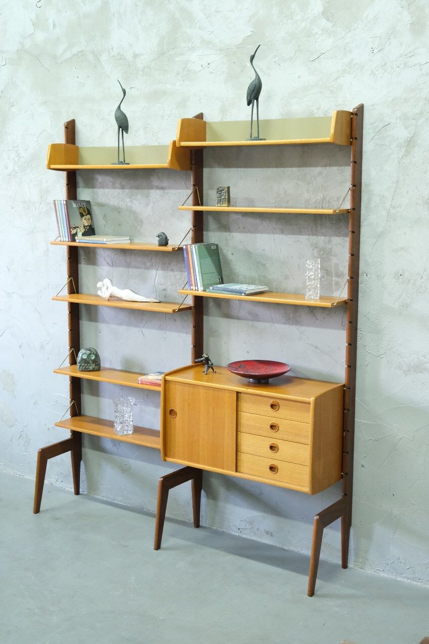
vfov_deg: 44.5
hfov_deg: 30.5
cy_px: 322
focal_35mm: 44
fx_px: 786
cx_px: 214
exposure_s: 1/42
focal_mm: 29.2
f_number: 4
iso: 5000
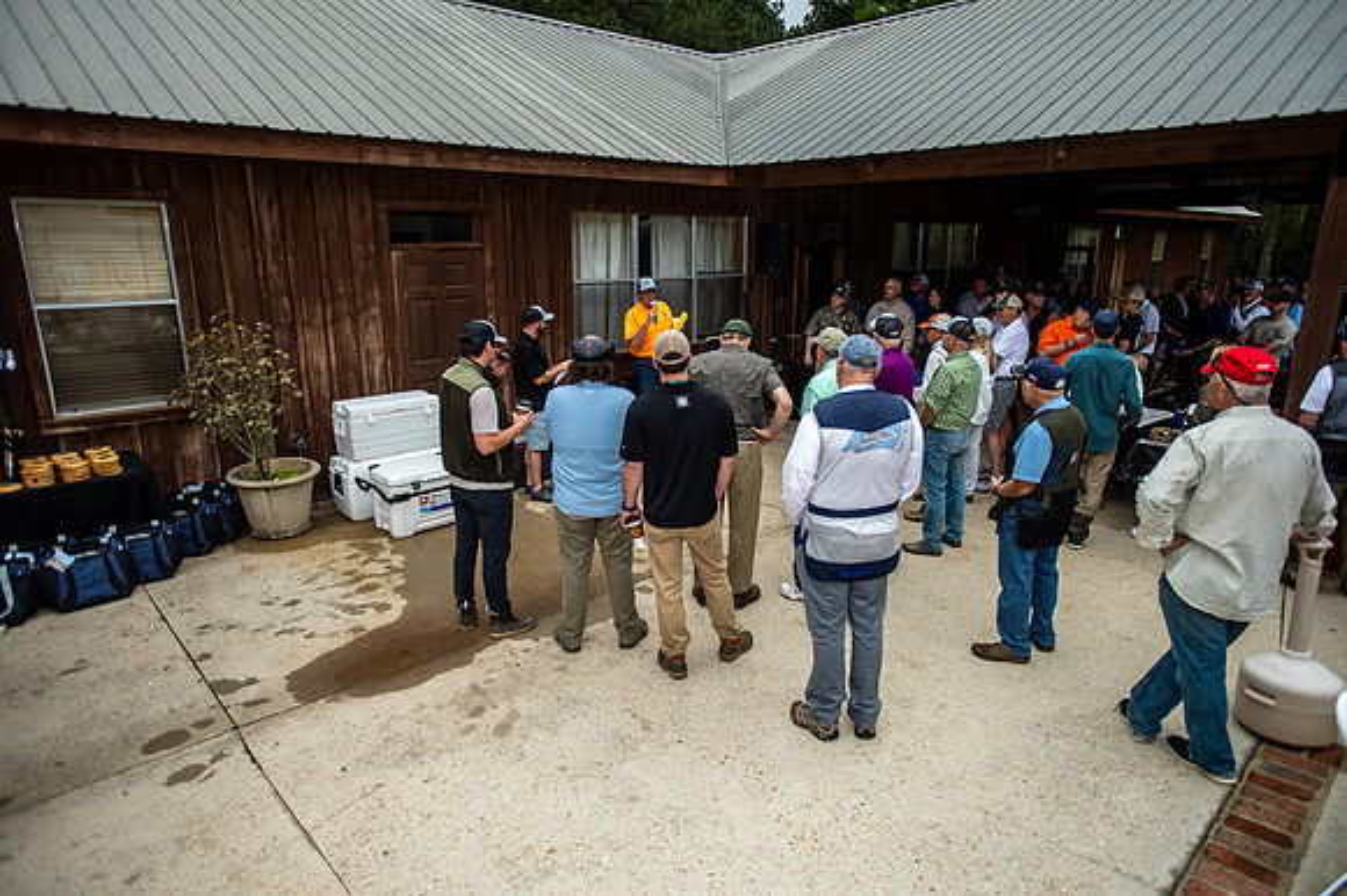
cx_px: 674
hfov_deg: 78.6
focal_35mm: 22
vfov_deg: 57.2
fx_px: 823
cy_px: 448
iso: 400
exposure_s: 1/5000
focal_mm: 22
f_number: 2.8
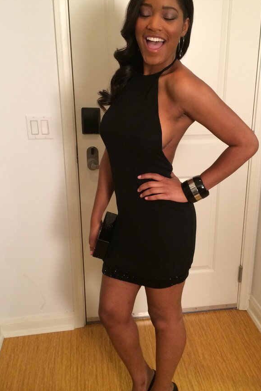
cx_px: 168
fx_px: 424
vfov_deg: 49.6
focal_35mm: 39
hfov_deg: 34.0
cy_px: 198
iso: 200
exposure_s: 1/30
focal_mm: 4.12
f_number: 2.2
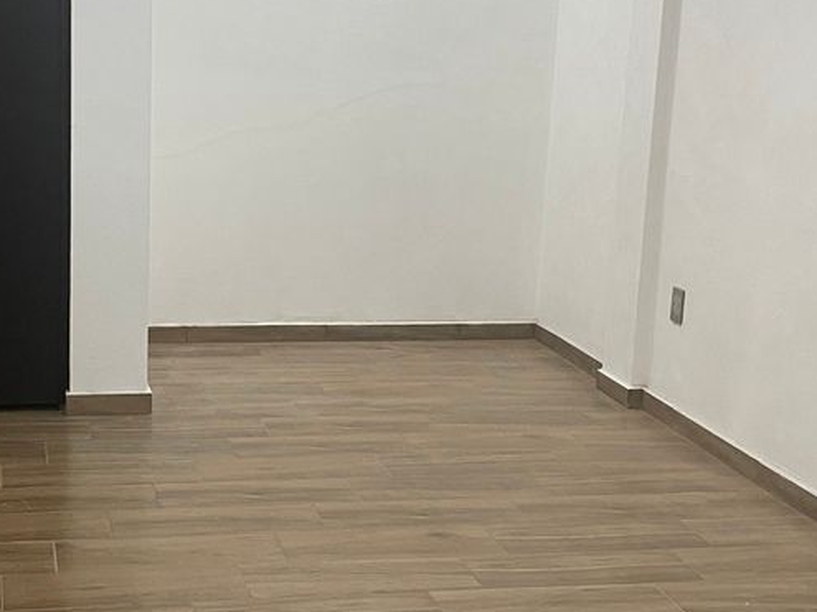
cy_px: 282
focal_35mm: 63
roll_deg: -1.9
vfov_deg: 23.3
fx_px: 1487
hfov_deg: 30.5
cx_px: 284
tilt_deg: -10.3
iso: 125
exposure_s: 1/60
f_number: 1.6
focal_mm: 4.2
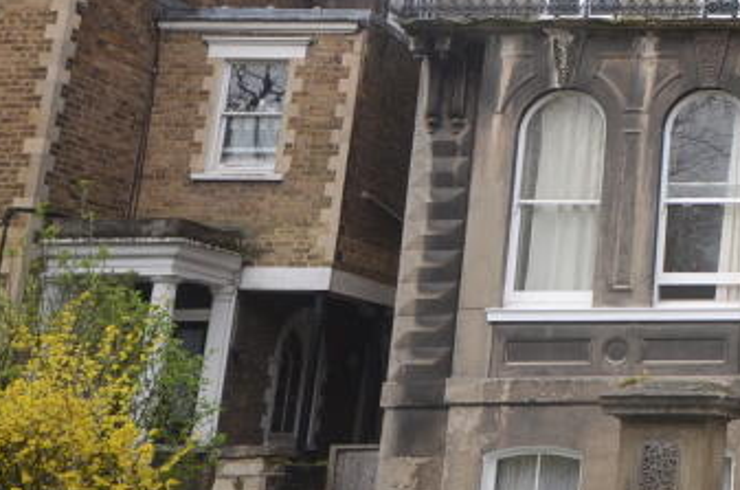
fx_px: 1497
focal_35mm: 73
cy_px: 68
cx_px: 1083
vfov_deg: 18.3
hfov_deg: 23.0
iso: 125
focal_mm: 16
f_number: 5
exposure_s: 1/100
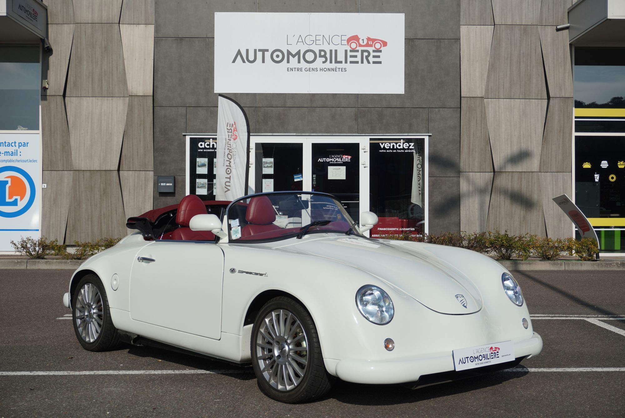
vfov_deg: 28.1
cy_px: 209
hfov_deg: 41.1
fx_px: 834
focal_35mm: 48
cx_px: 312
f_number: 5.6
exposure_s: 1/640
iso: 100
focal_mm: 32
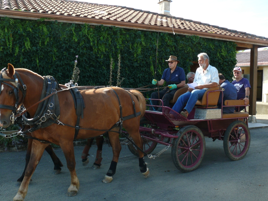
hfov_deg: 52.6
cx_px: 134
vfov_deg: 40.7
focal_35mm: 35
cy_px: 100
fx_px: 271
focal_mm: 7.4
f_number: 4
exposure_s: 1/160
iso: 100
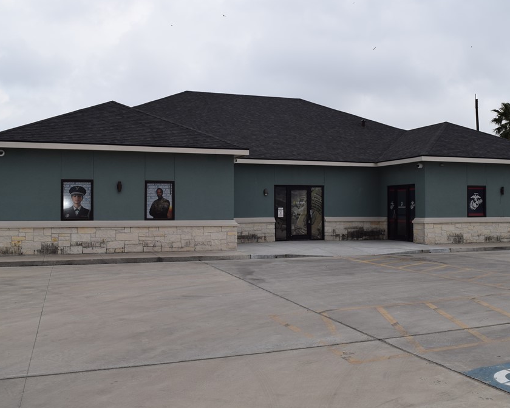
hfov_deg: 45.7
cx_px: 292
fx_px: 604
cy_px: 202
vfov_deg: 37.3
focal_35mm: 40
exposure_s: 1/200
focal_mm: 22
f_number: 10
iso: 100
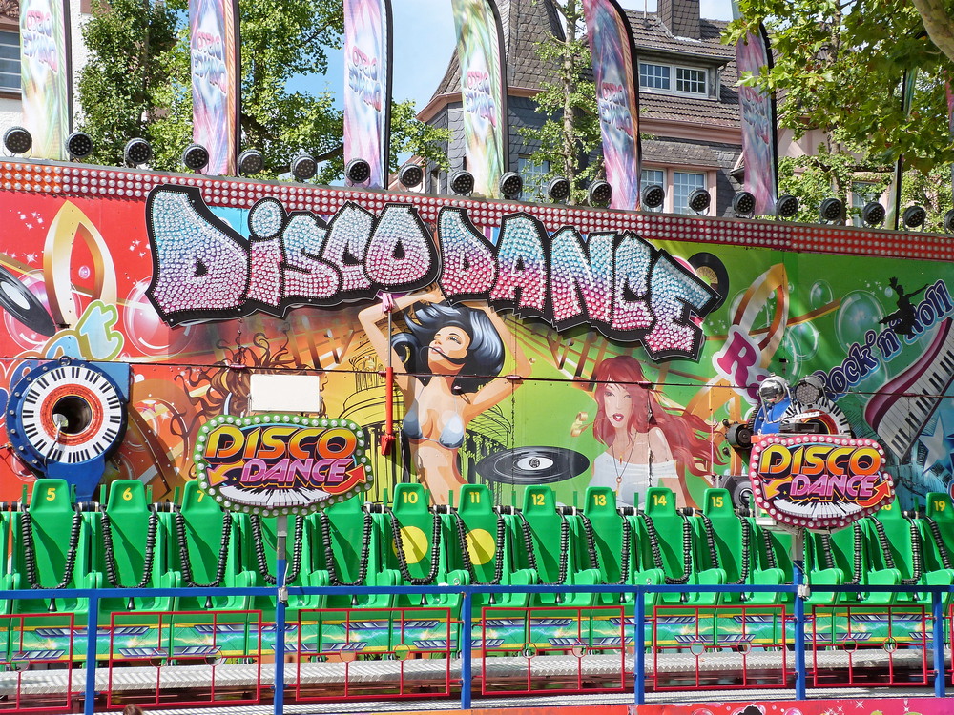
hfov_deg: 34.3
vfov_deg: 26.1
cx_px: 477
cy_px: 358
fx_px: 1543
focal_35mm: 56
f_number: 5.6
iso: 100
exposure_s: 1/250
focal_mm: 10
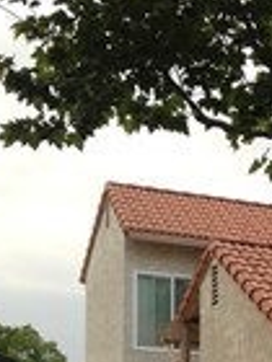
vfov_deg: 16.2
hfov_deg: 12.4
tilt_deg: -3.7
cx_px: 430
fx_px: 1184
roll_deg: +0.3
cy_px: 507
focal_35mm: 113
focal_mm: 4.12
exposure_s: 1/144
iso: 50
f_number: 2.4
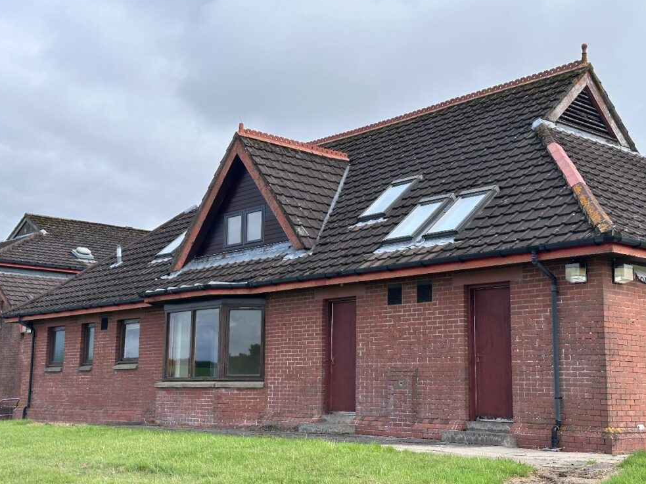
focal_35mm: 50
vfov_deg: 29.1
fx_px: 933
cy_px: 242
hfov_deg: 38.2
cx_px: 317
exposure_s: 1/3367
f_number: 1.78
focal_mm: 6.86
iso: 64
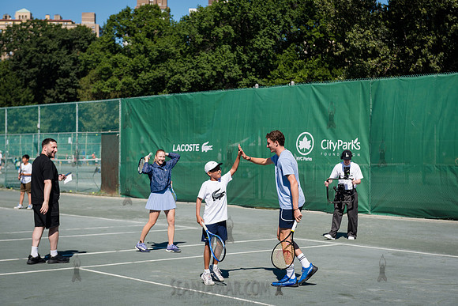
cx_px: 227
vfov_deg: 19.2
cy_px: 153
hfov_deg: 28.4
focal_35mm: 71
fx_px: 904
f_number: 4
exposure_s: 1/2000
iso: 200
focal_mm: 70
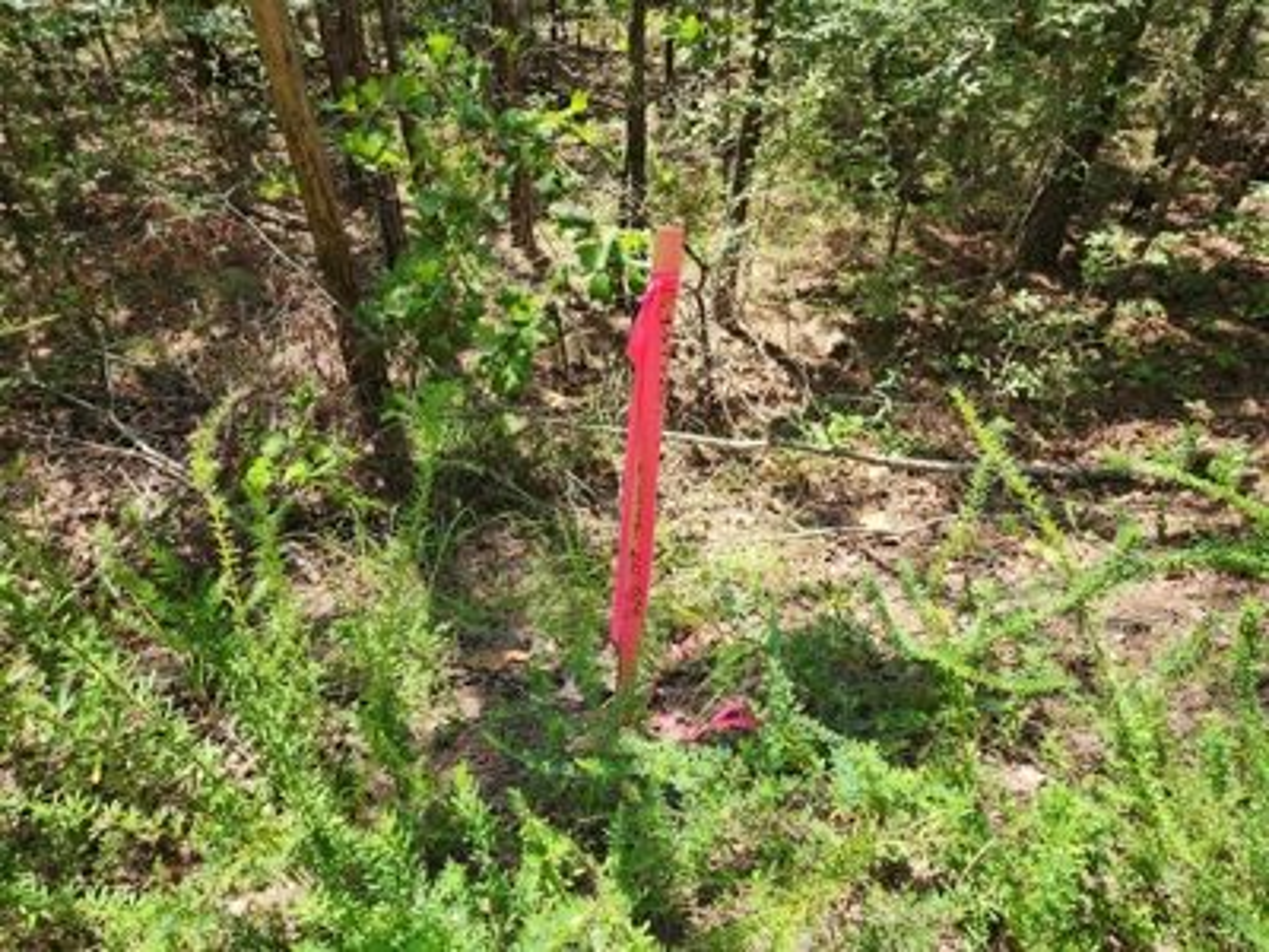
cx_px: 634
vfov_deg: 58.9
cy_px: 476
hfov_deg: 73.9
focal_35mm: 23
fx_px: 843
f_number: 1.8
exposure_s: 1/190
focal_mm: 6.4
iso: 12
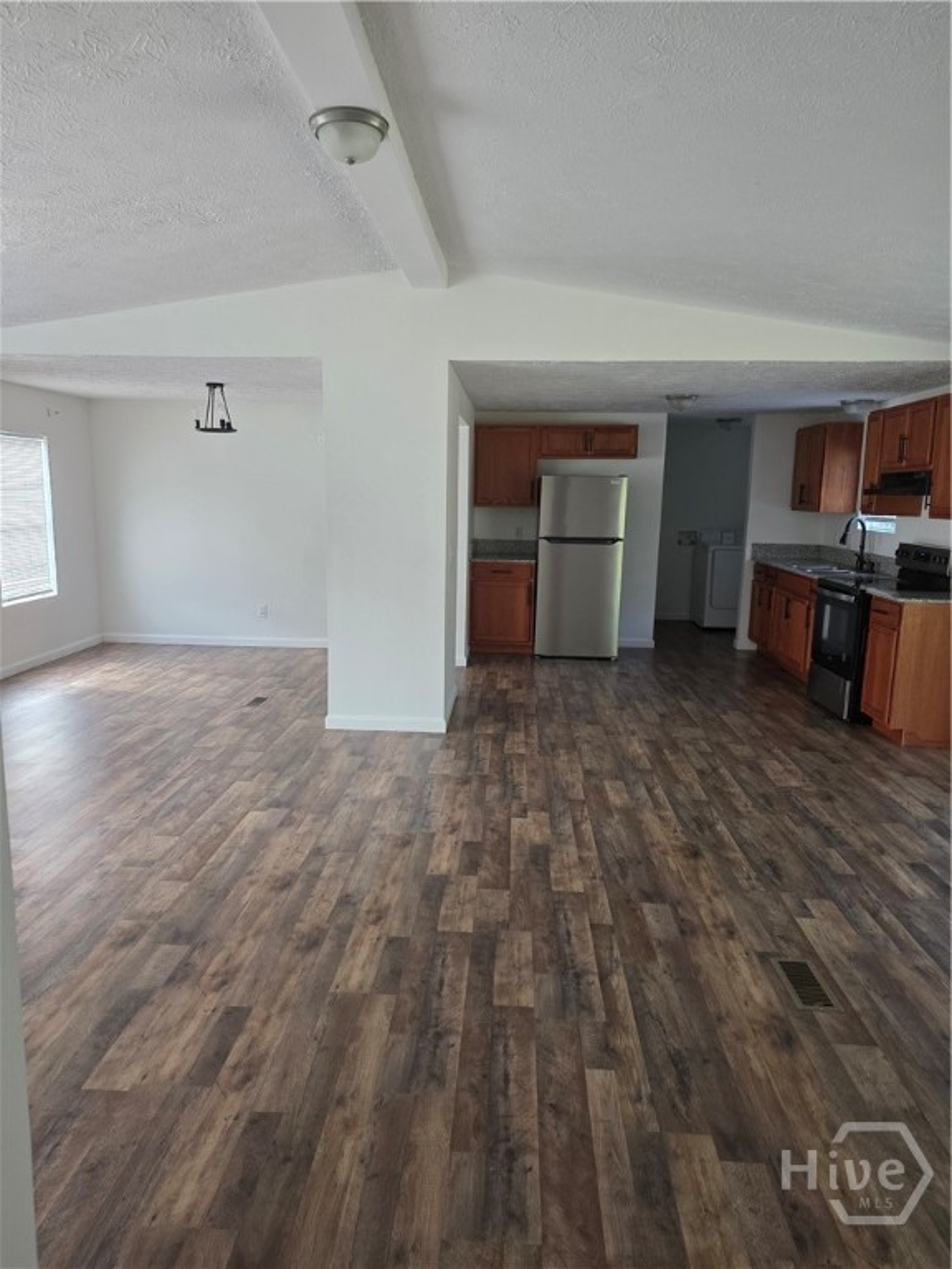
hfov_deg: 58.9
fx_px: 843
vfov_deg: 73.9
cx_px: 476
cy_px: 634
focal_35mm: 23
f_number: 1.7
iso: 250
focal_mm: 6.25
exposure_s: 1/120
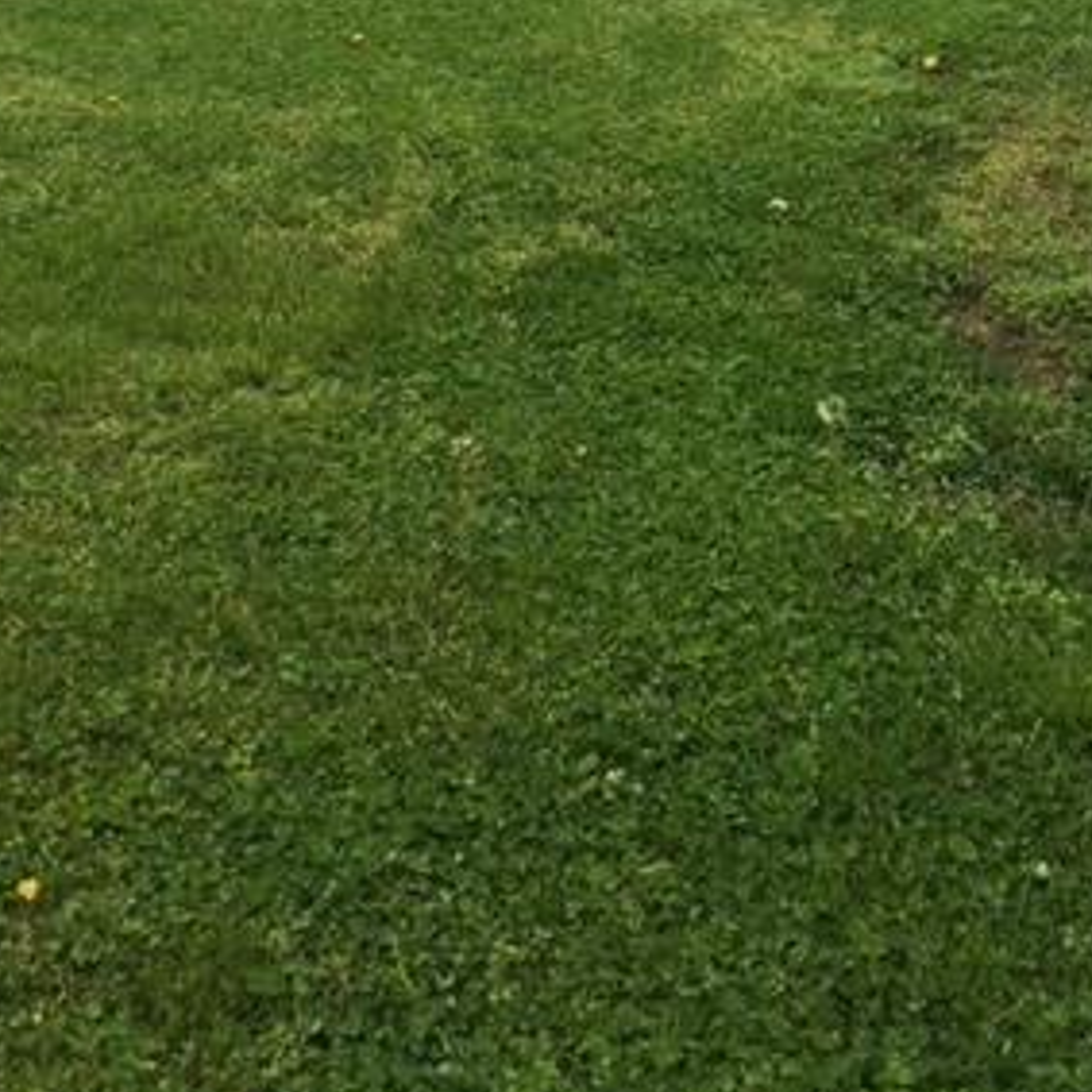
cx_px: 494
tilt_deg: -8.7
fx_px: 2070
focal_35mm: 58
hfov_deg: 29.5
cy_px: 39
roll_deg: +1.3
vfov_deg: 28.0
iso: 25
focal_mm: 4.15
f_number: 2.2
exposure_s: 1/635
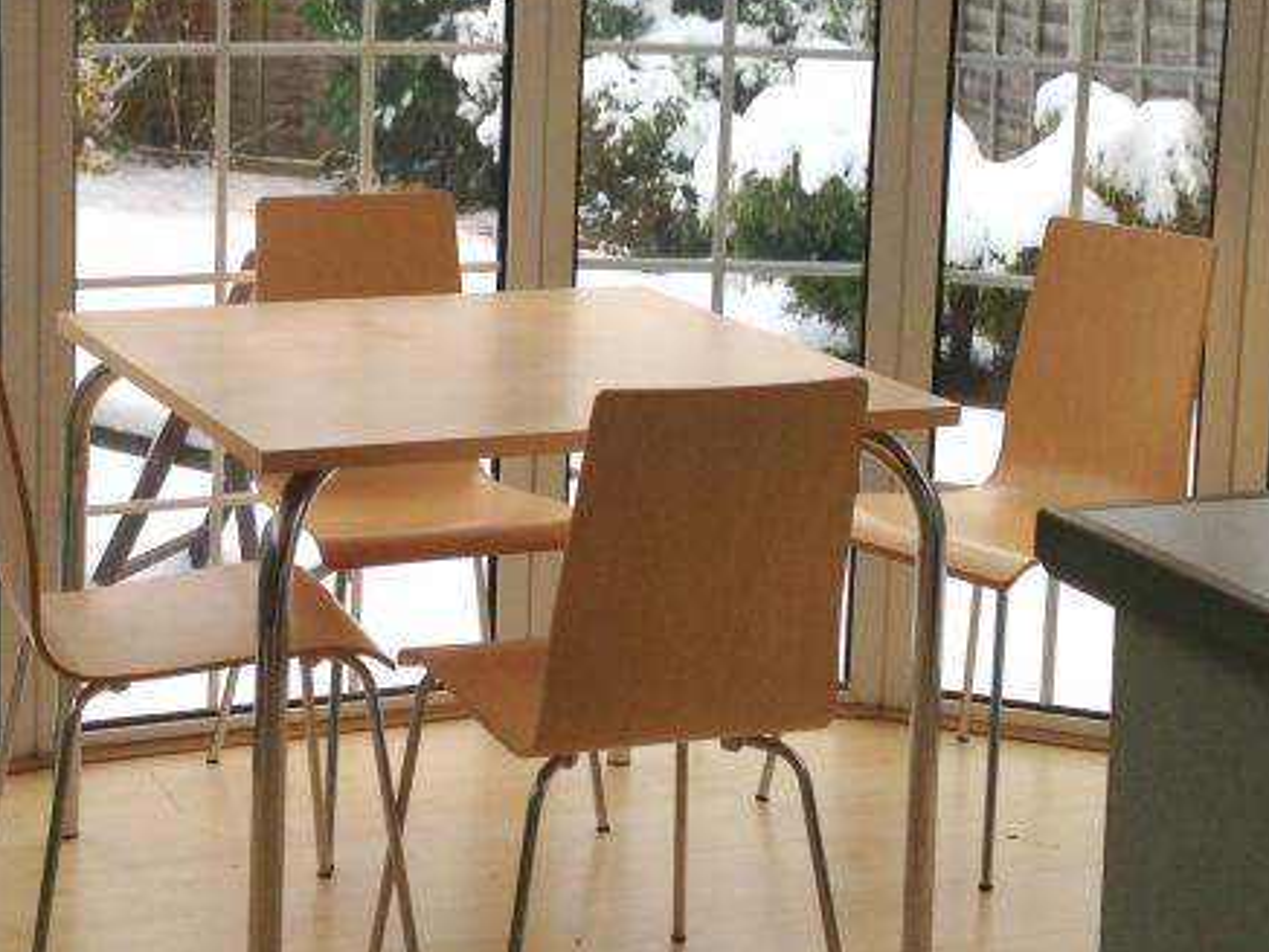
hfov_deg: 23.8
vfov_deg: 17.9
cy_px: 238
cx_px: 595
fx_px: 3007
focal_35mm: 82
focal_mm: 4.28
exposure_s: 1/150
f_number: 2.4
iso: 50
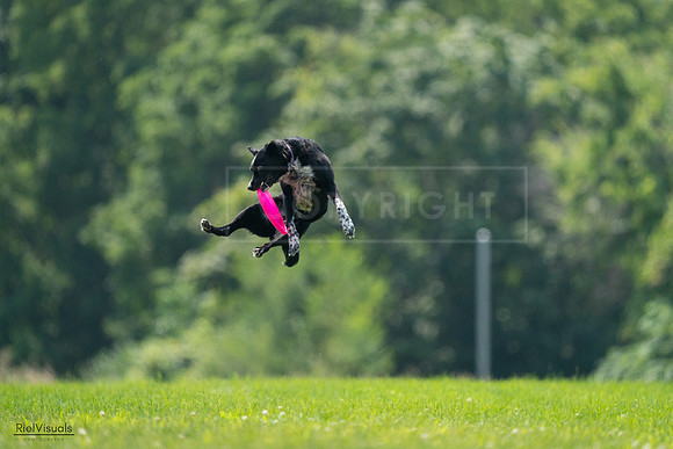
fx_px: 11219
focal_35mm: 600
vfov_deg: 2.3
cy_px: 224
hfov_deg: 3.4
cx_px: 336
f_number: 6.3
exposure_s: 1/4000
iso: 2000
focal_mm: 600
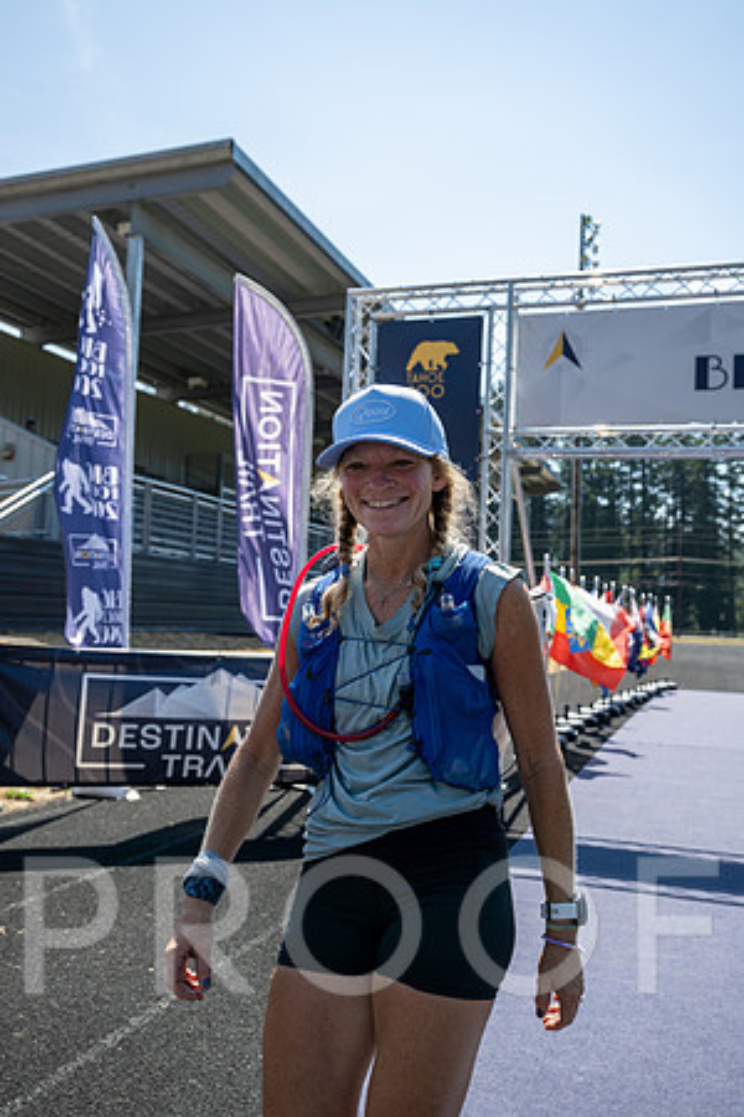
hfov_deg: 40.0
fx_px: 1023
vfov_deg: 57.2
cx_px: 372
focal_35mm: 33
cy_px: 558
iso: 160
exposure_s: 1/640
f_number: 5
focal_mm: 33
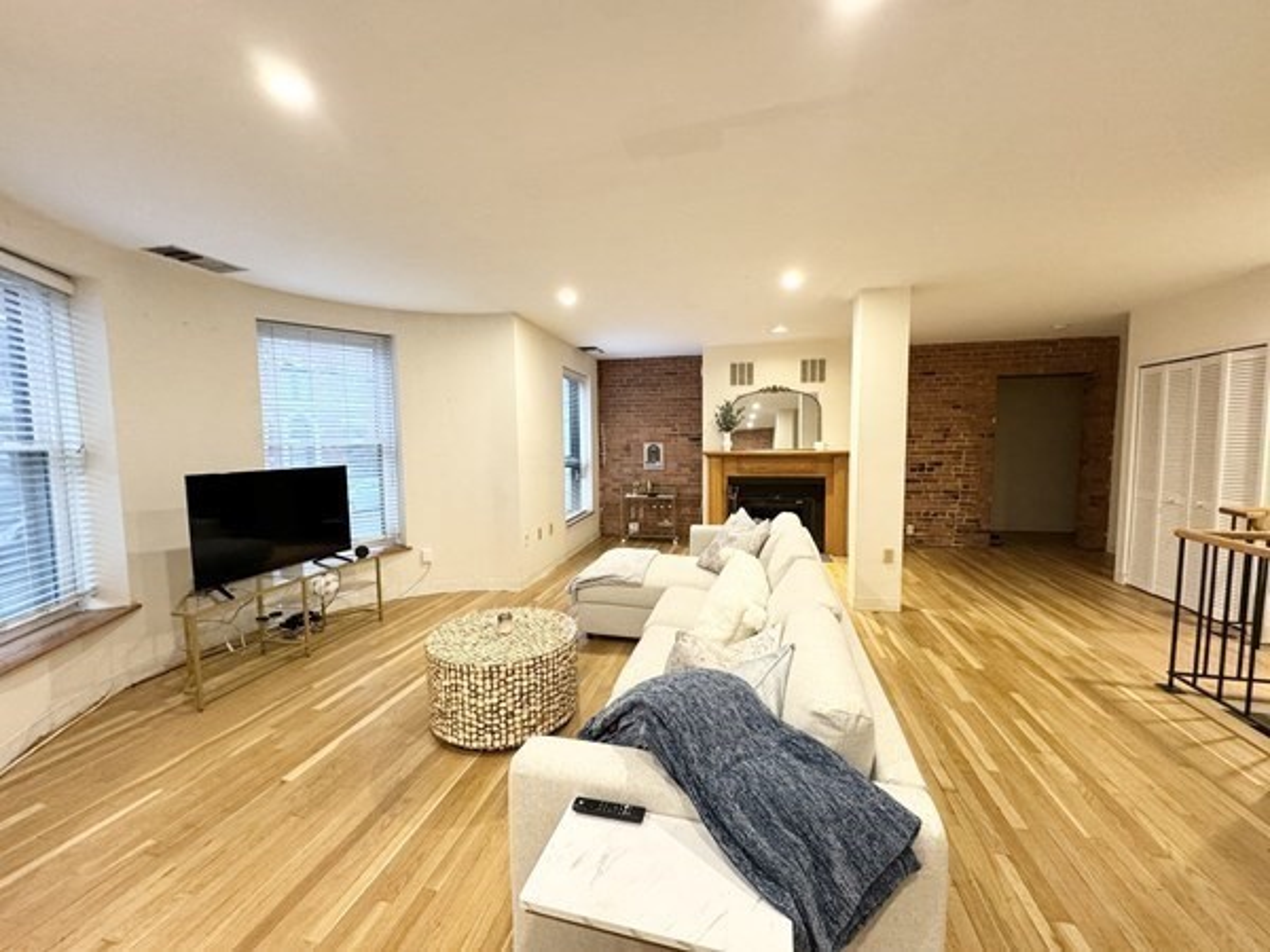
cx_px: 635
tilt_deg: -4.2
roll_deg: +0.0
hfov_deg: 102.1
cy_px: 476
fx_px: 514
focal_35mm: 14
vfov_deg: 85.7
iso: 250
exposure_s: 1/60
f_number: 2.2
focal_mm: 2.22
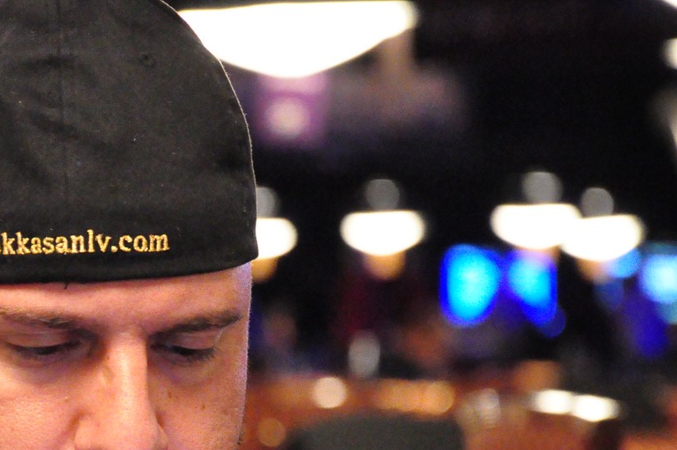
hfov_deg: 6.5
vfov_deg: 4.3
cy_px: 401
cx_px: 35
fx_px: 5955
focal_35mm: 317
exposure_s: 1/40
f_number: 5.6
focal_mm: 105
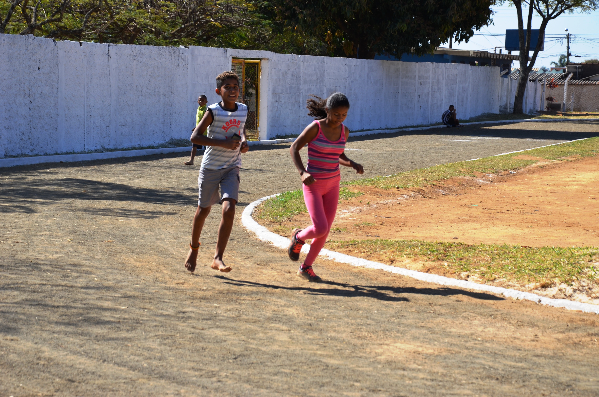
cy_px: 198
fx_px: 1868
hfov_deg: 18.2
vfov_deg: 12.1
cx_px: 300
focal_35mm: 112
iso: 140
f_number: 8
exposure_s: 1/250
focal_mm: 75
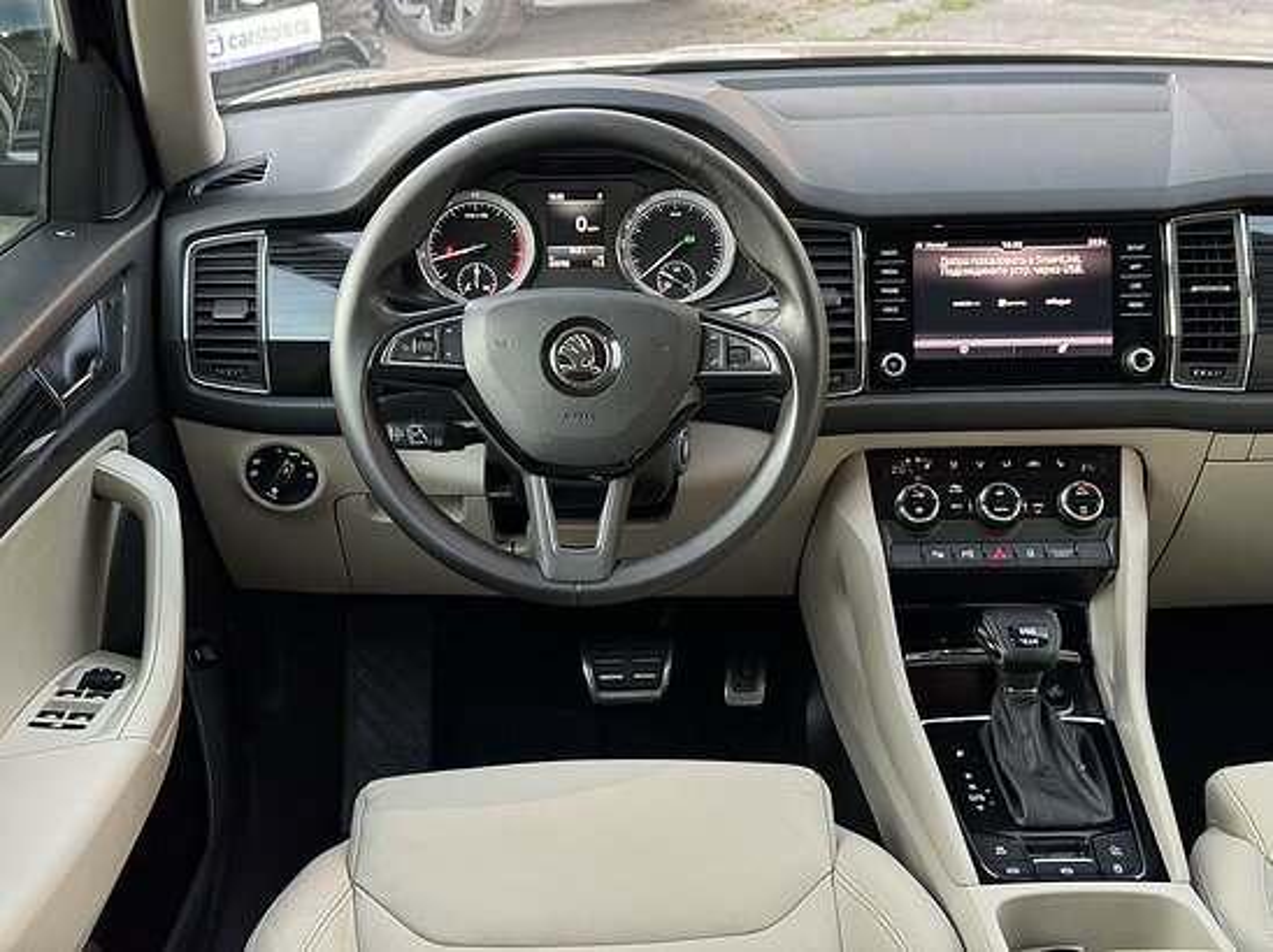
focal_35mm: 48
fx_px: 1764
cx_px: 636
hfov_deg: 39.7
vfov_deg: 30.2
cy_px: 476
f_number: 1.78
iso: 500
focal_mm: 6.76
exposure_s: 1/40
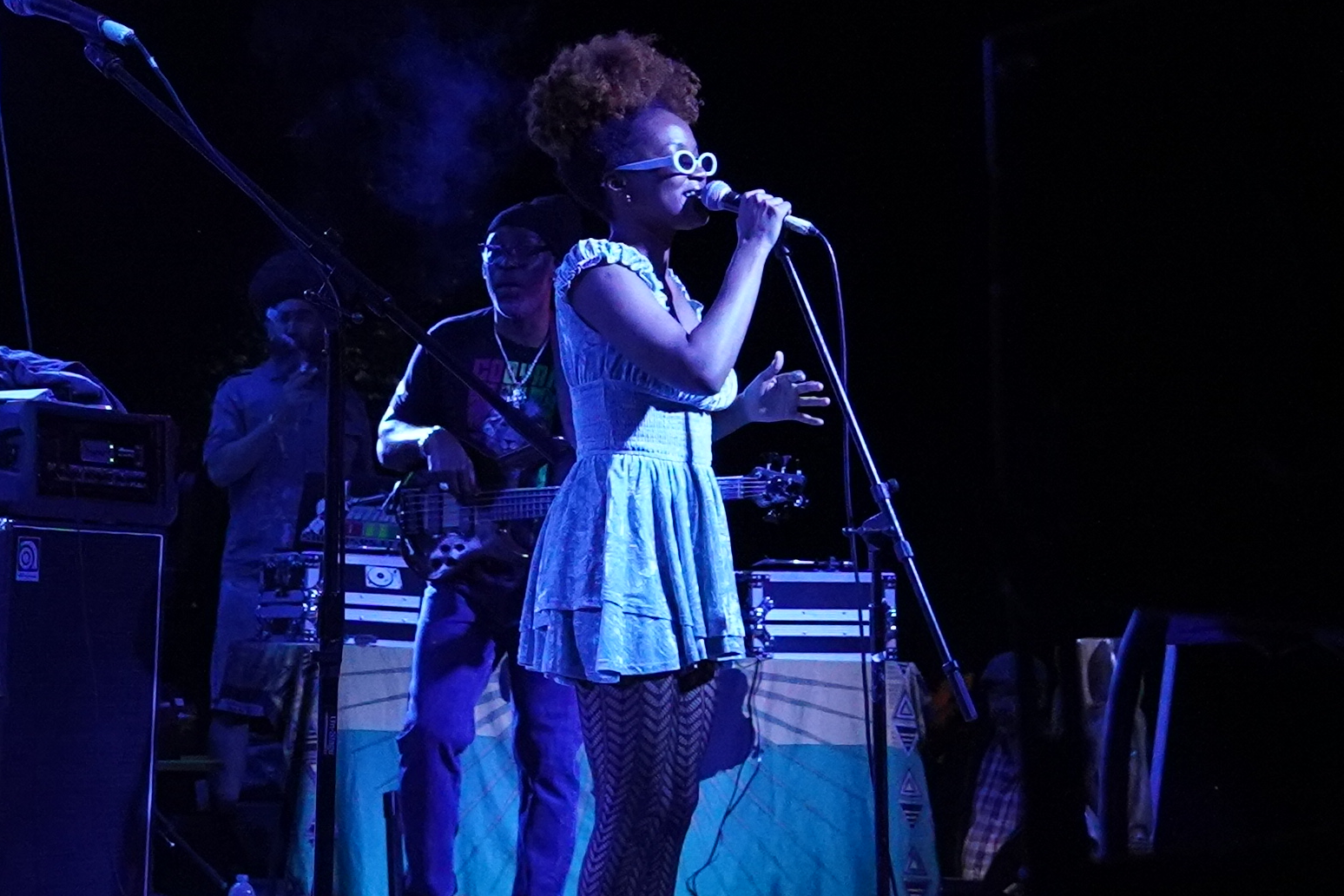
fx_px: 3472
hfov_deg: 21.6
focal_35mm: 93
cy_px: 234
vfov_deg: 14.7
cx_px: 232
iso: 6400
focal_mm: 24
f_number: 4
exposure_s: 1/160
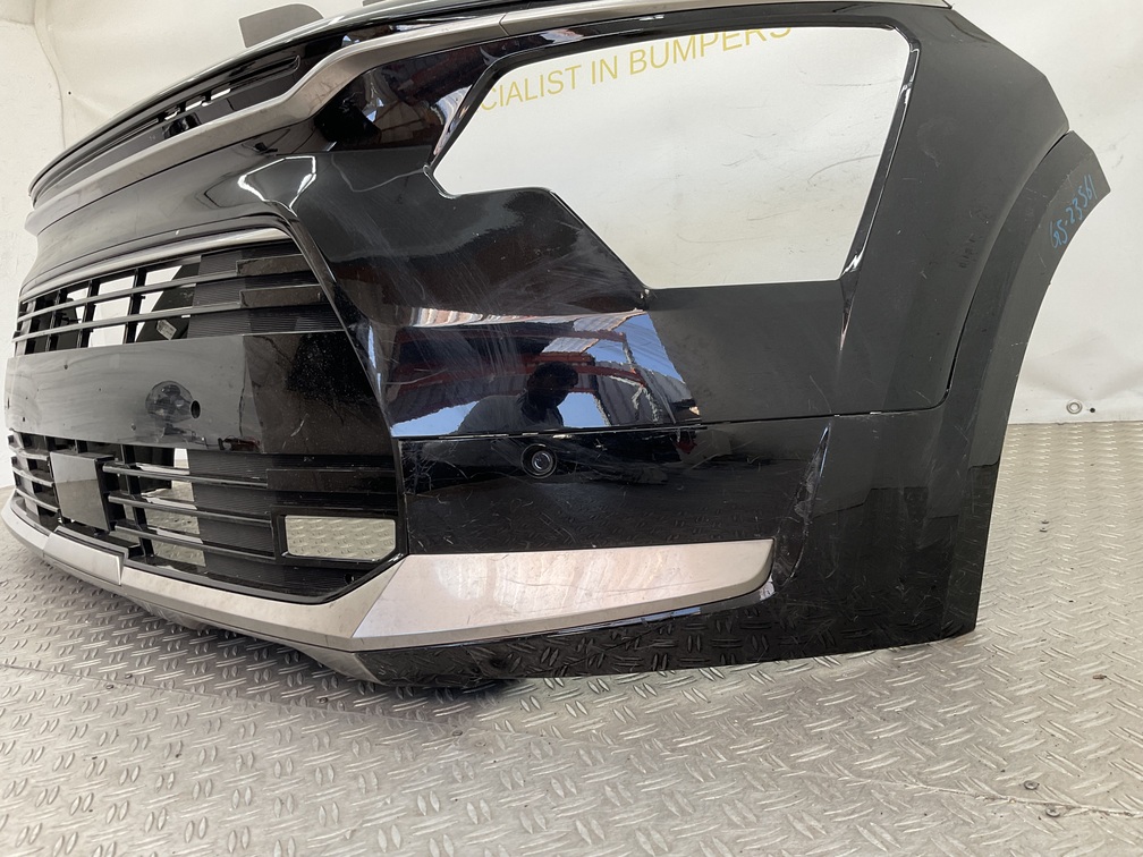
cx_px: 572
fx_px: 958
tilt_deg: -10.1
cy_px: 428
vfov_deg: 48.2
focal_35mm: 29
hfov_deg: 61.7
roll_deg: +5.8
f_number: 1.8
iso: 25
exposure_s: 1/100
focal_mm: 3
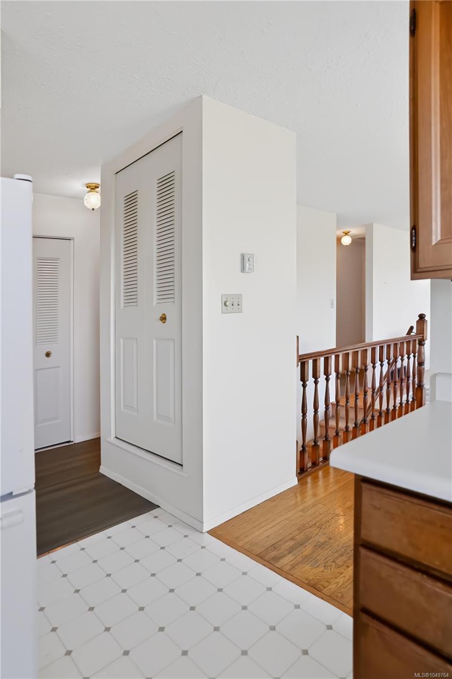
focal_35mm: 20
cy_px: 340
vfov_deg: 84.0
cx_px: 226
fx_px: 377
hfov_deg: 61.9
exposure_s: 1/500
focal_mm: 20
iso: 320
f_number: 2.8
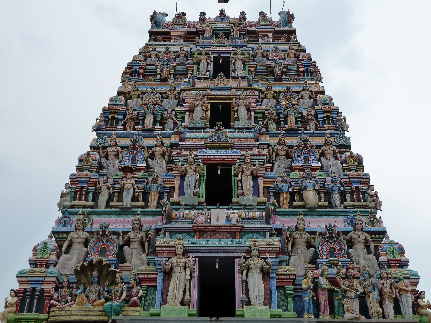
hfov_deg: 38.9
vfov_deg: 29.7
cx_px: 219
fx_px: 610
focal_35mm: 49
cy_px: 162
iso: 125
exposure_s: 1/320
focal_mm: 7.9
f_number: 4
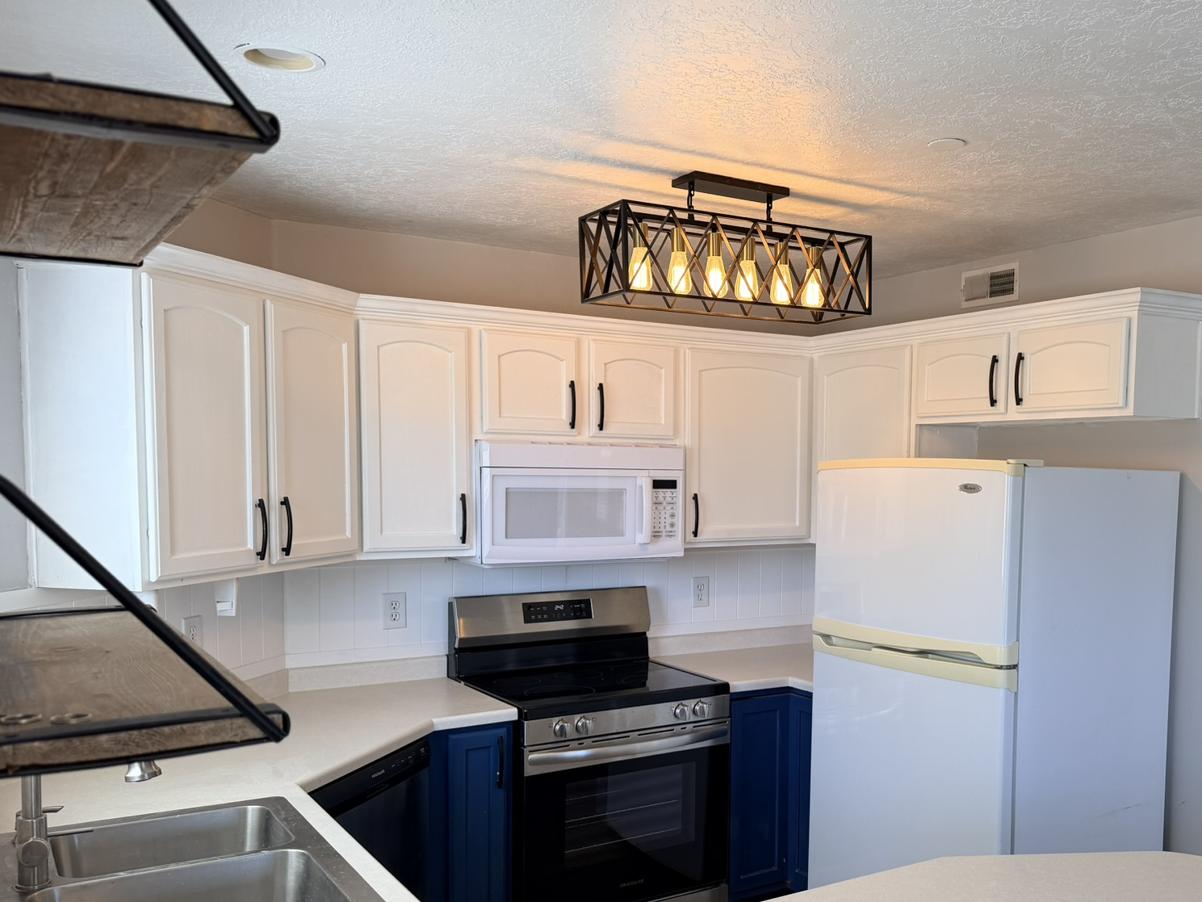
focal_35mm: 33
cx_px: 763
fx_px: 1146
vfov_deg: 42.7
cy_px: 552
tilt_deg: -4.3
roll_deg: -0.8
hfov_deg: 54.6
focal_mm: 6.76
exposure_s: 1/121
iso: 50
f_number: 1.78
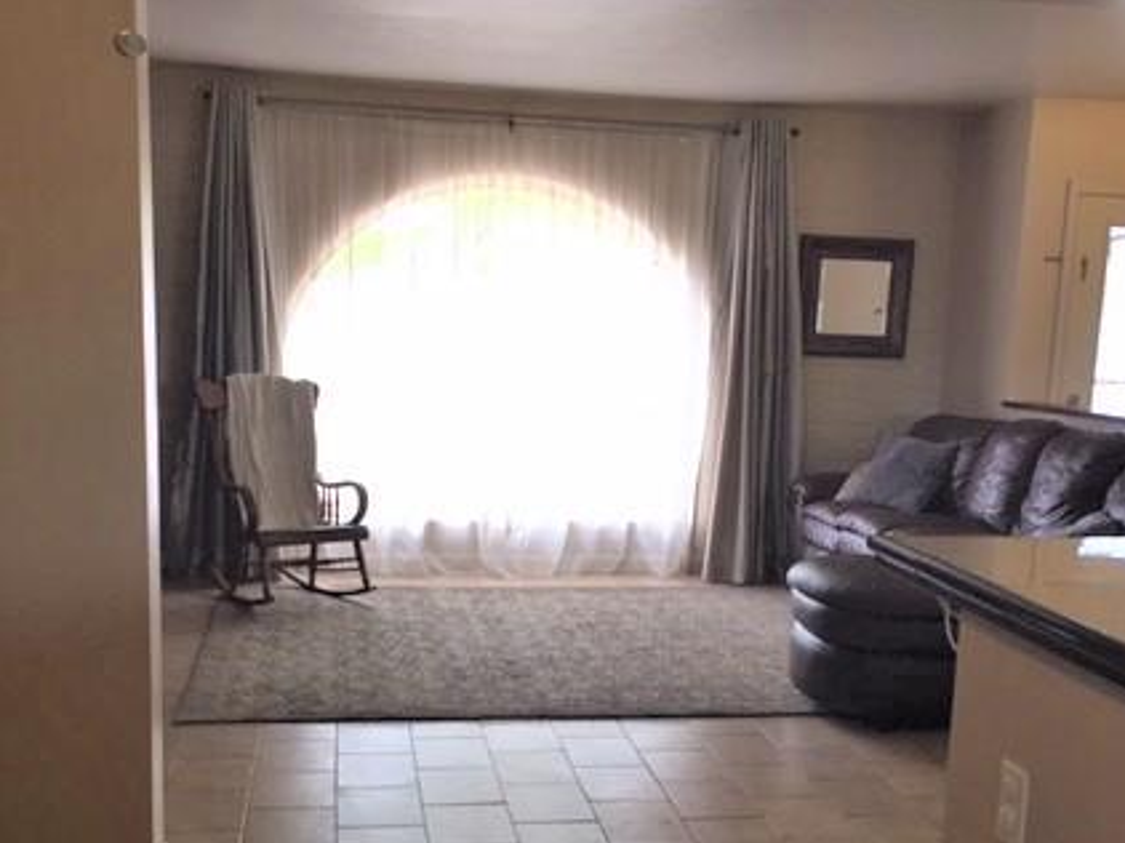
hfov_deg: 43.0
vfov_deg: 32.5
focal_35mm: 44
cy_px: 590
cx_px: 594
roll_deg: -2.9
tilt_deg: -11.3
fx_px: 1429
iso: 32
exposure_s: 1/60
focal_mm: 4.15
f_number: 2.2
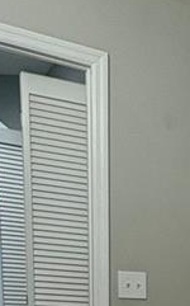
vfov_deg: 24.3
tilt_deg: -9.2
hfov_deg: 14.6
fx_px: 615
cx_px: 375
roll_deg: -3.7
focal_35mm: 74
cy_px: 401
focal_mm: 2.22
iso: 320
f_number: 2.2
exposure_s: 1/60
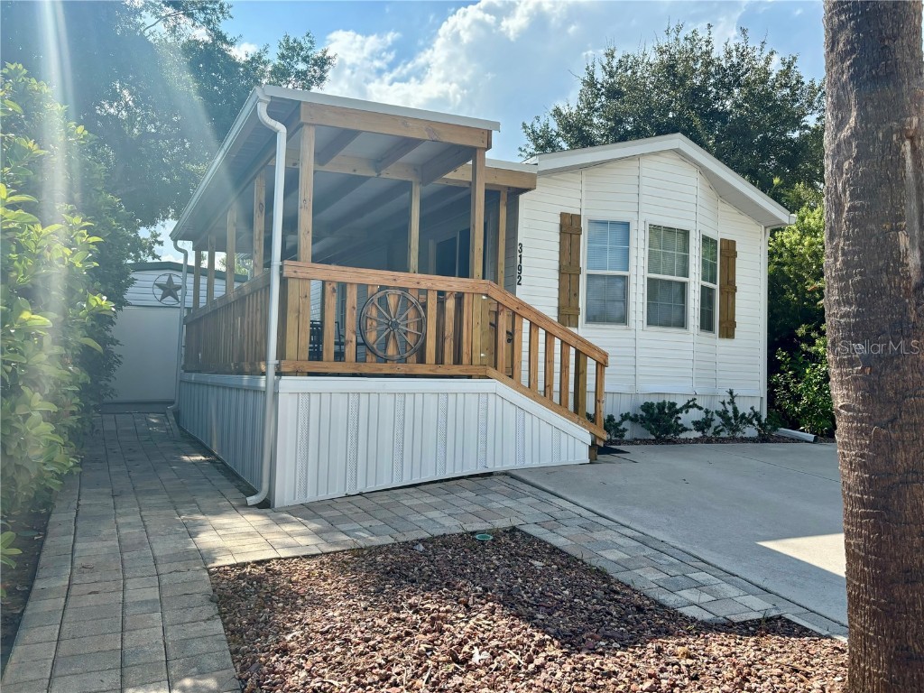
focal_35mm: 26
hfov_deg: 67.3
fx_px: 694
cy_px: 346
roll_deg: -1.2
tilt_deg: +1.6
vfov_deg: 53.1
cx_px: 462
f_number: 1.6
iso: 50
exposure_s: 1/2105
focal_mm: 5.96
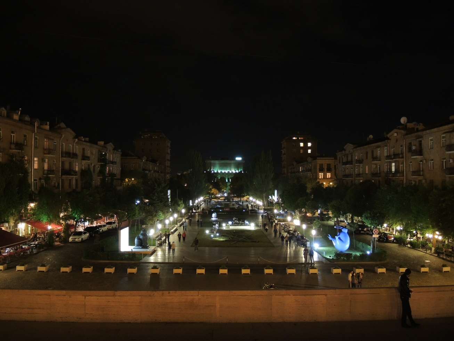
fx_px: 367
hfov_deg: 63.4
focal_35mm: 28
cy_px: 170
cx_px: 227
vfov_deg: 49.8
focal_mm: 6
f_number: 2
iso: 1600
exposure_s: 1/15
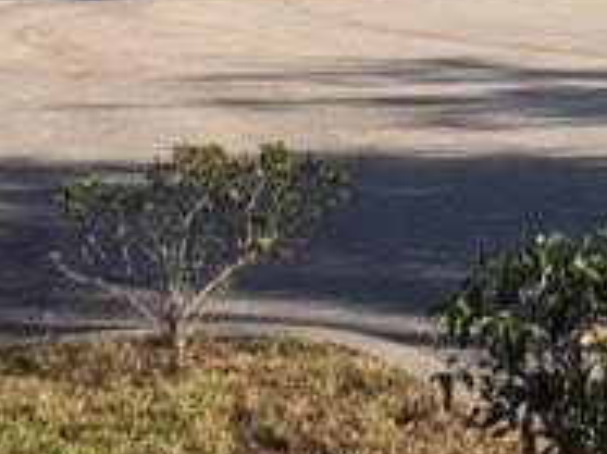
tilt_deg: +6.5
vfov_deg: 13.6
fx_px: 1751
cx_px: 780
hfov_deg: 18.4
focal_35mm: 100
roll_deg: +1.6
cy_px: -284
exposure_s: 1/927
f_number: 2.2
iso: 25
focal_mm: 4.15
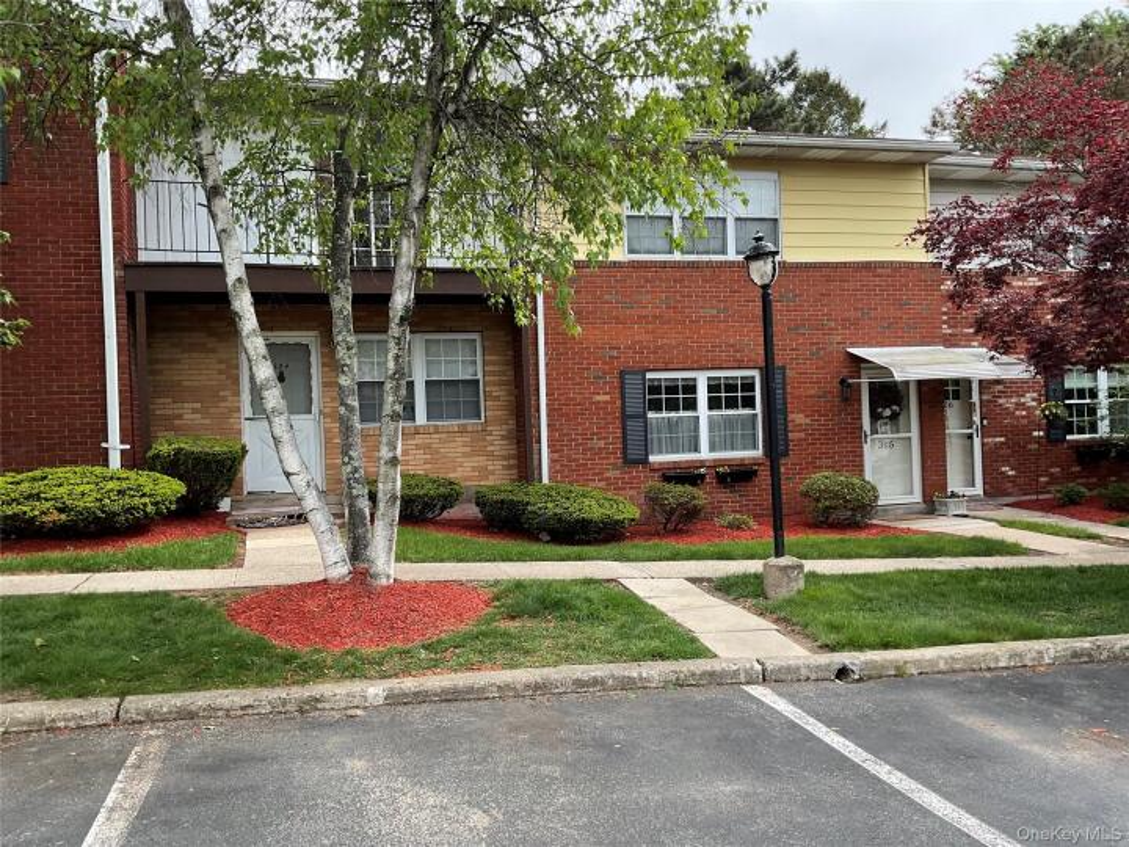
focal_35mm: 29
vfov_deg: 48.2
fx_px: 946
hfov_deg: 61.7
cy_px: 424
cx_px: 564
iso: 16
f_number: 1.8
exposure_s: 1/529
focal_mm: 3
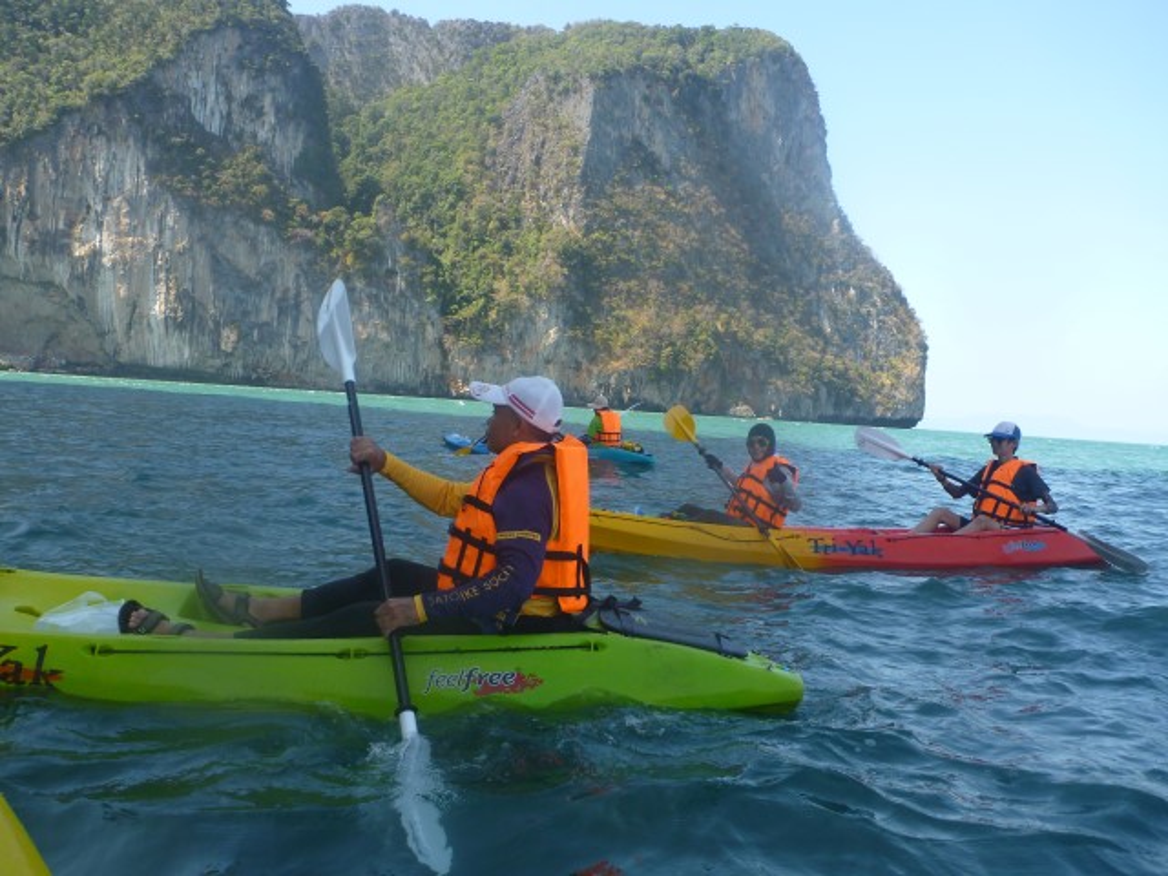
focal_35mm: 31
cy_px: 438
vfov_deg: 45.4
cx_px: 584
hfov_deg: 58.4
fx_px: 1046
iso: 100
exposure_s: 1/250
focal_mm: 5.5
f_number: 3.5
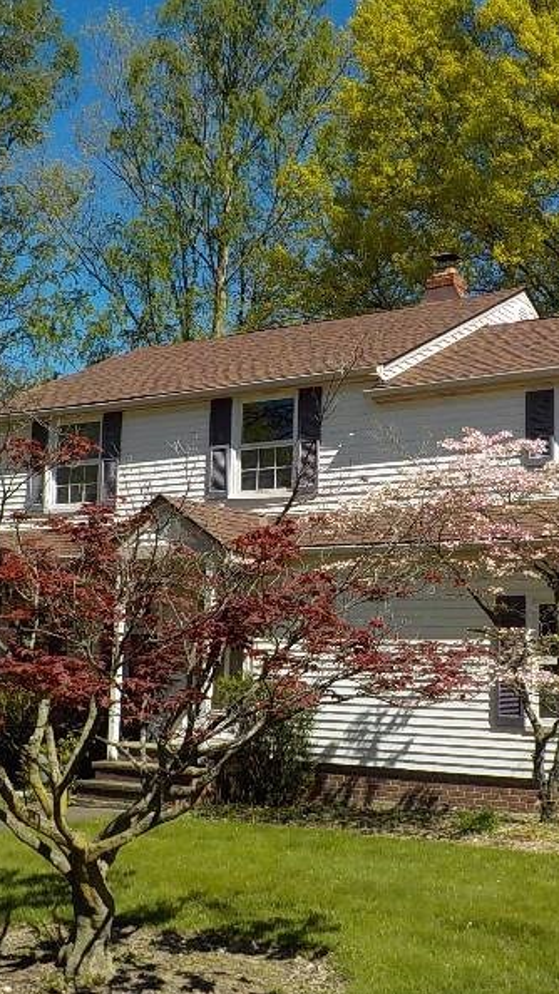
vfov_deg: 46.4
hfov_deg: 27.0
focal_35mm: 44
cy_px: 500
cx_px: 363
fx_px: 1160
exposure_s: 1/1250
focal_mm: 4.1
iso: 125
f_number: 3.3
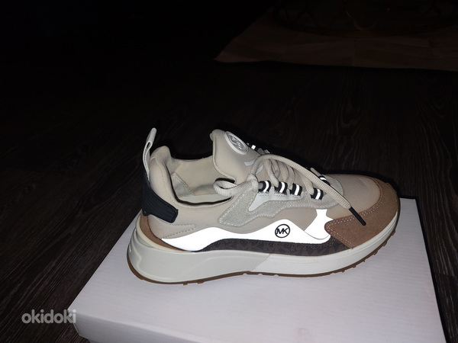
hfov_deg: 60.0
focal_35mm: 30
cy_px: 172
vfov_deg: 46.8
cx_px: 229
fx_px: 397
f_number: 1.8
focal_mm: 4.6
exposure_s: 1/50
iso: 40
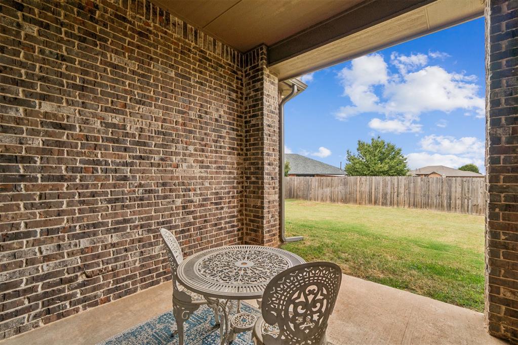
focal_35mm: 15
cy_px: 172
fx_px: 216
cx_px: 259
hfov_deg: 100.4
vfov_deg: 77.3
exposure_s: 1/60
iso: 100
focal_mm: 10
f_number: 9
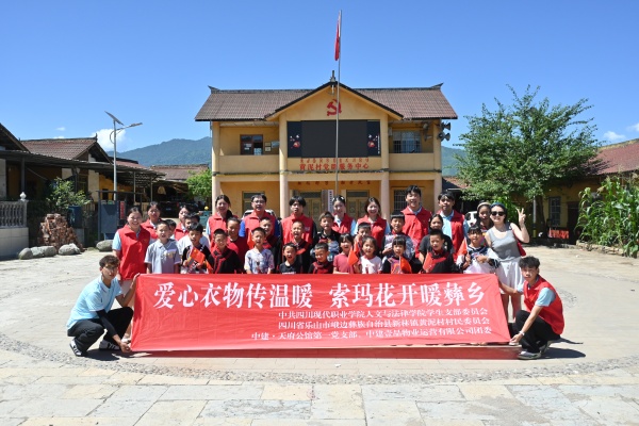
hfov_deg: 58.3
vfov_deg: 40.8
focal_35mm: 32
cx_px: 320
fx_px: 572
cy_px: 213
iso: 320
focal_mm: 21.5
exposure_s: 1/3200
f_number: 4
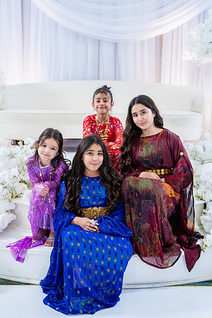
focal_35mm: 47
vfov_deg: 41.9
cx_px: 106
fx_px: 415
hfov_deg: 28.6
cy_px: 159
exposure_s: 1/160
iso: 800
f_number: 3.2
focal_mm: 47
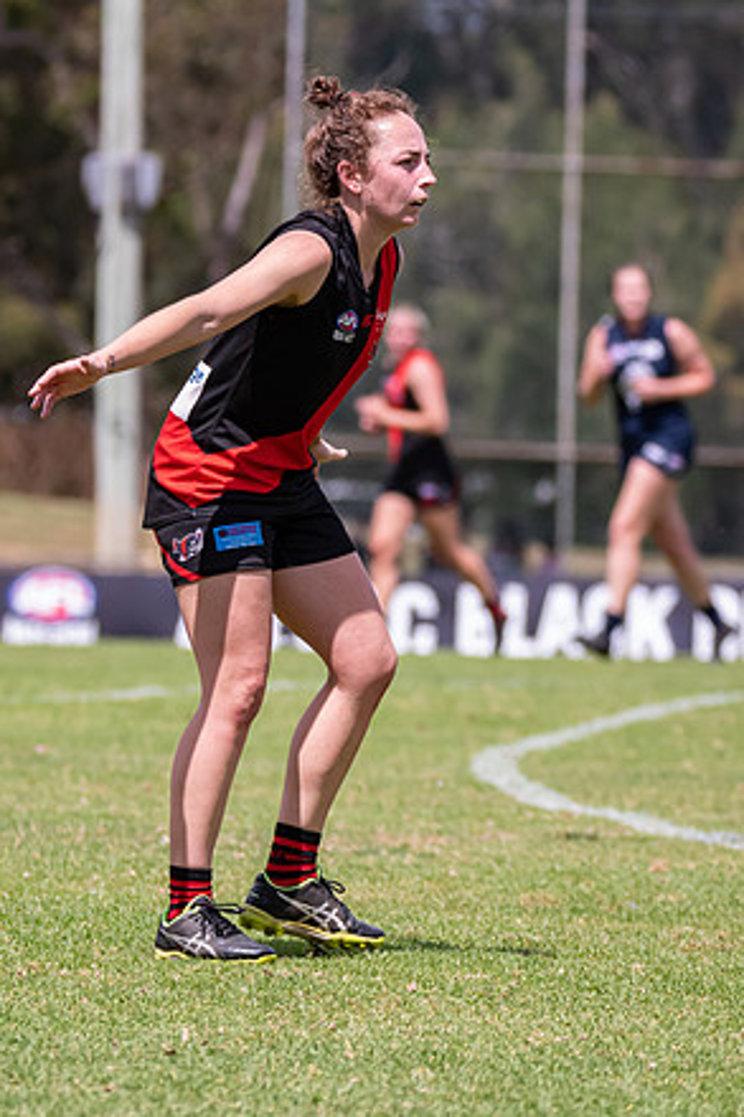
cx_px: 206
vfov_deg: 4.7
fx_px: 13712
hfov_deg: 3.1
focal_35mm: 442
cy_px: 519
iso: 800
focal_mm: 240
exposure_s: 1/3200
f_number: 6.3
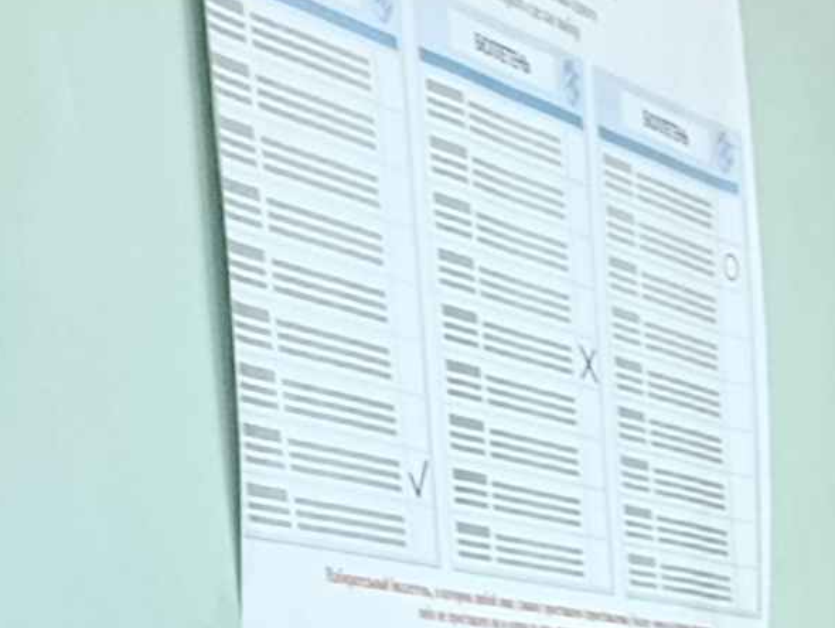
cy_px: 2023
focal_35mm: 159
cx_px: 2066
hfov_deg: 10.5
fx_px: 3840
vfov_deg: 7.8
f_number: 1.65
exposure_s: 1/100
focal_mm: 6.11
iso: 333
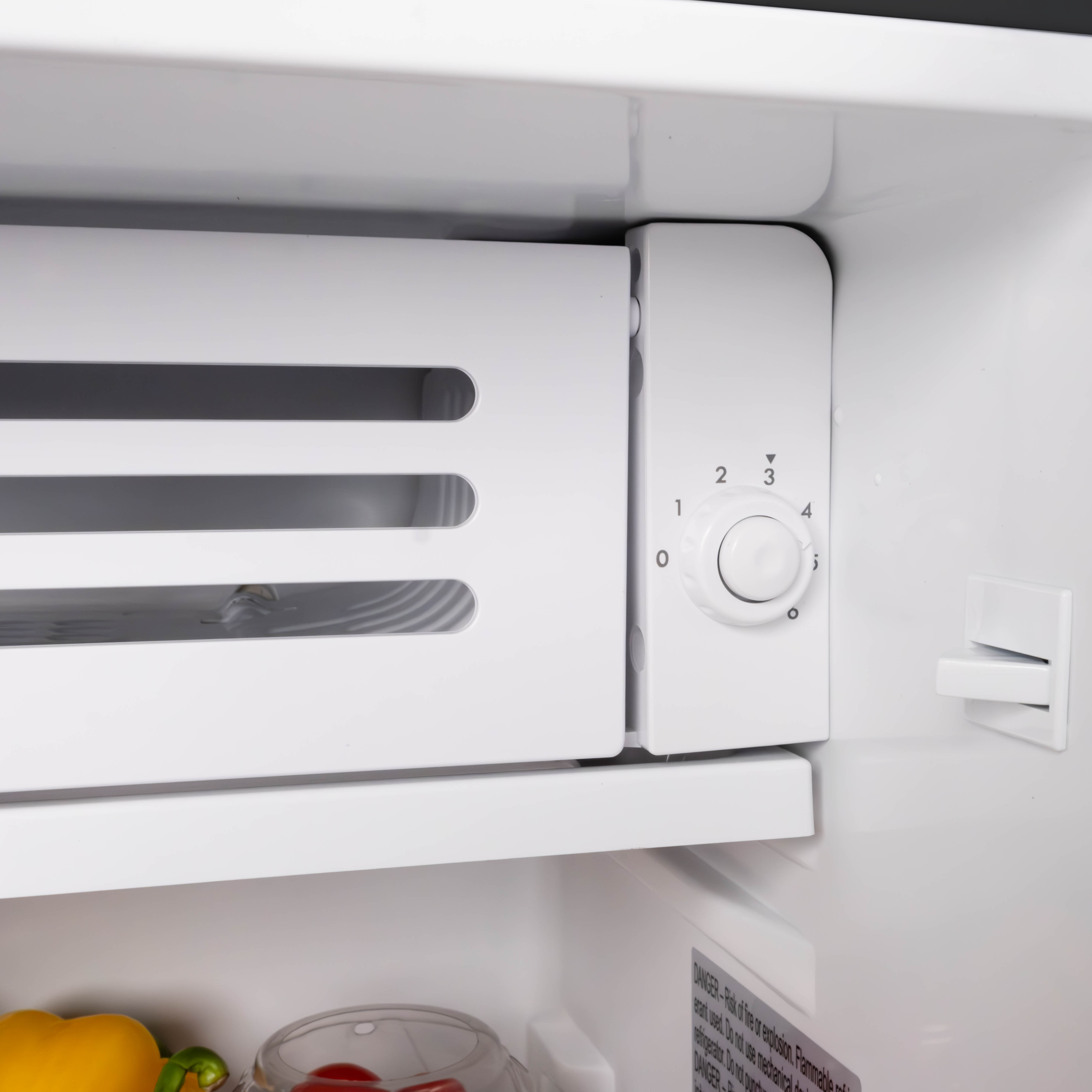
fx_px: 1606
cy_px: 545
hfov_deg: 37.4
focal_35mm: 45
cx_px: 646
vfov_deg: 37.6
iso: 3200
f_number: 16
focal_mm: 23.3
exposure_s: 1/60
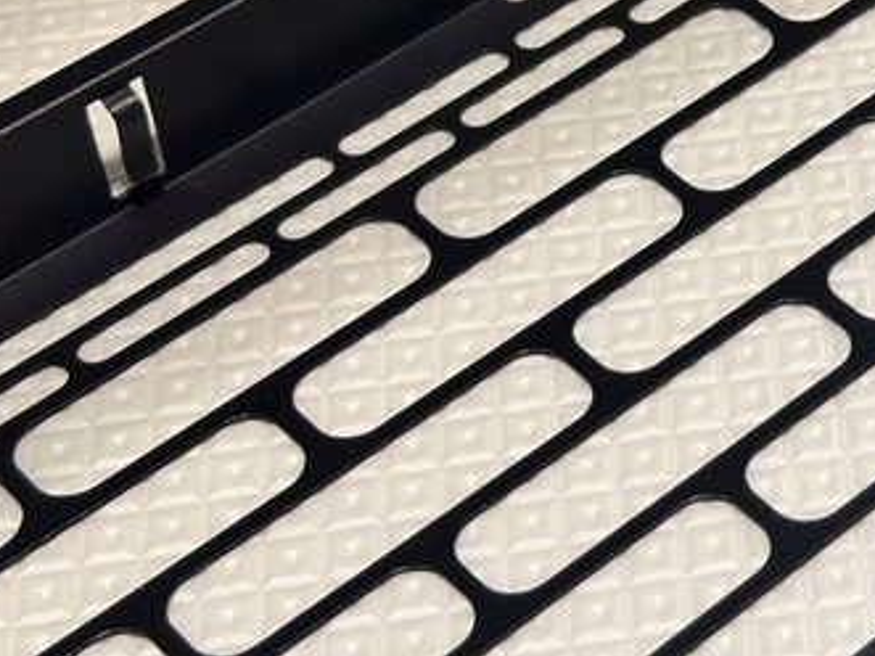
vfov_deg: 13.0
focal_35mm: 113
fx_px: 2855
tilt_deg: -41.9
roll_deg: +0.6
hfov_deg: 16.8
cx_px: 1010
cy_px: 36
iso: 80
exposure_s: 1/60
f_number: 1.78
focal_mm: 6.86
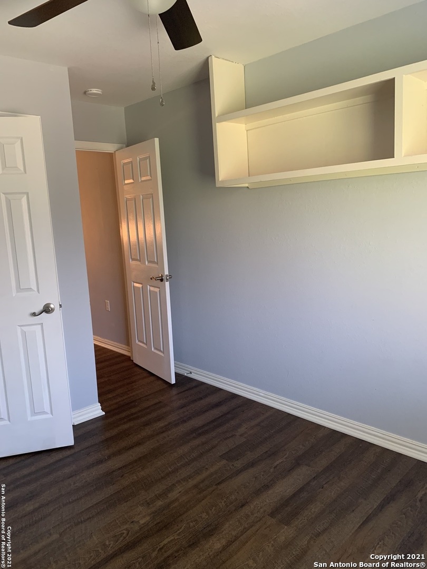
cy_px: 284
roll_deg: +2.6
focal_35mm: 26
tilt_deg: -7.4
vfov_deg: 67.3
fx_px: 428
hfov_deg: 53.1
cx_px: 214
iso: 200
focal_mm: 4.25
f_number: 1.8
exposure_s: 1/60
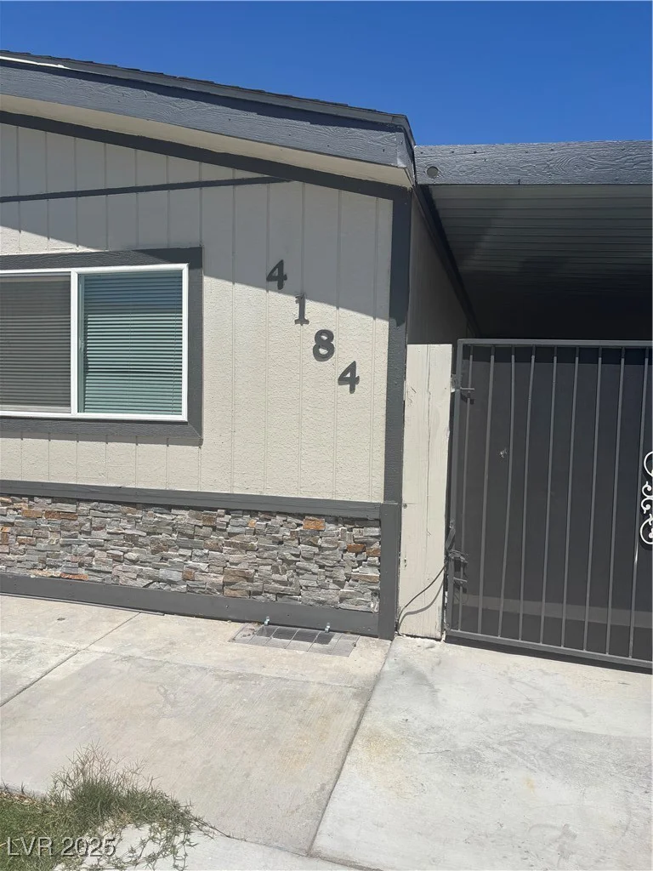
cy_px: 436
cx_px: 326
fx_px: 654
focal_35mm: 26
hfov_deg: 53.1
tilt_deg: -3.6
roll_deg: -1.1
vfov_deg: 67.3
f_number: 1.6
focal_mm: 5.96
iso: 50
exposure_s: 1/6329
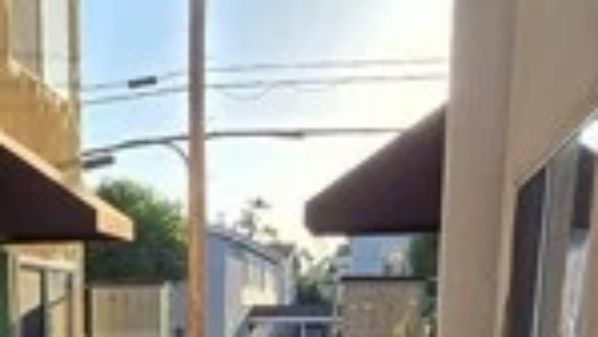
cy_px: 530
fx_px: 968
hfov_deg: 33.1
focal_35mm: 61
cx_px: 96
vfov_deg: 17.4
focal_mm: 2.2
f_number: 2.2
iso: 50
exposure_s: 1/636
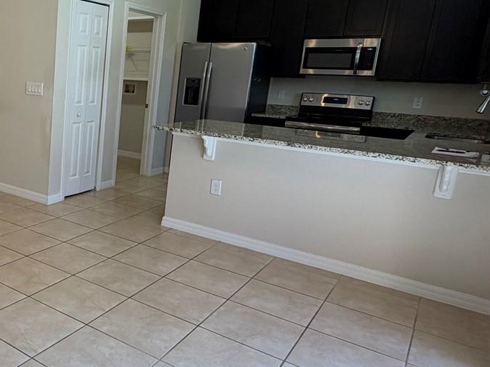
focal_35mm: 33
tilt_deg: -12.6
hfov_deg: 48.6
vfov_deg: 42.9
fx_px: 467
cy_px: 172
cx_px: 37
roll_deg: -2.4
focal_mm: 2.22
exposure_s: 1/120
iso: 125
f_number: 2.2
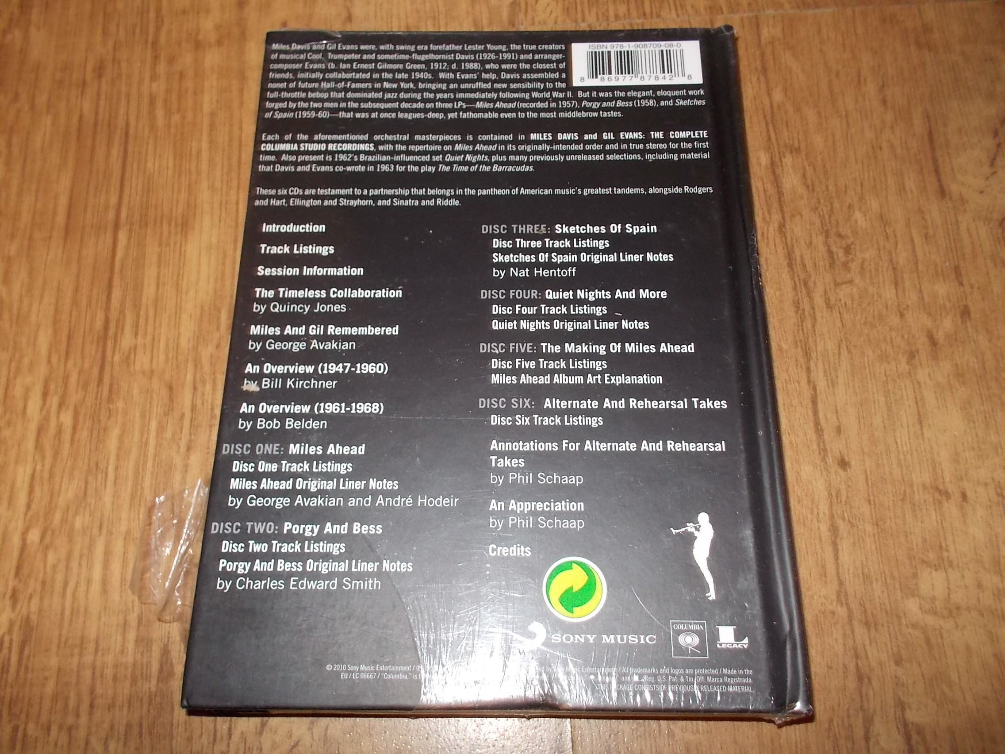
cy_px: 377
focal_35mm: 29
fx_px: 842
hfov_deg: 61.7
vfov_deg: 48.2
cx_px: 502
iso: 200
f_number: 3.3
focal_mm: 4.1
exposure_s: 1/30
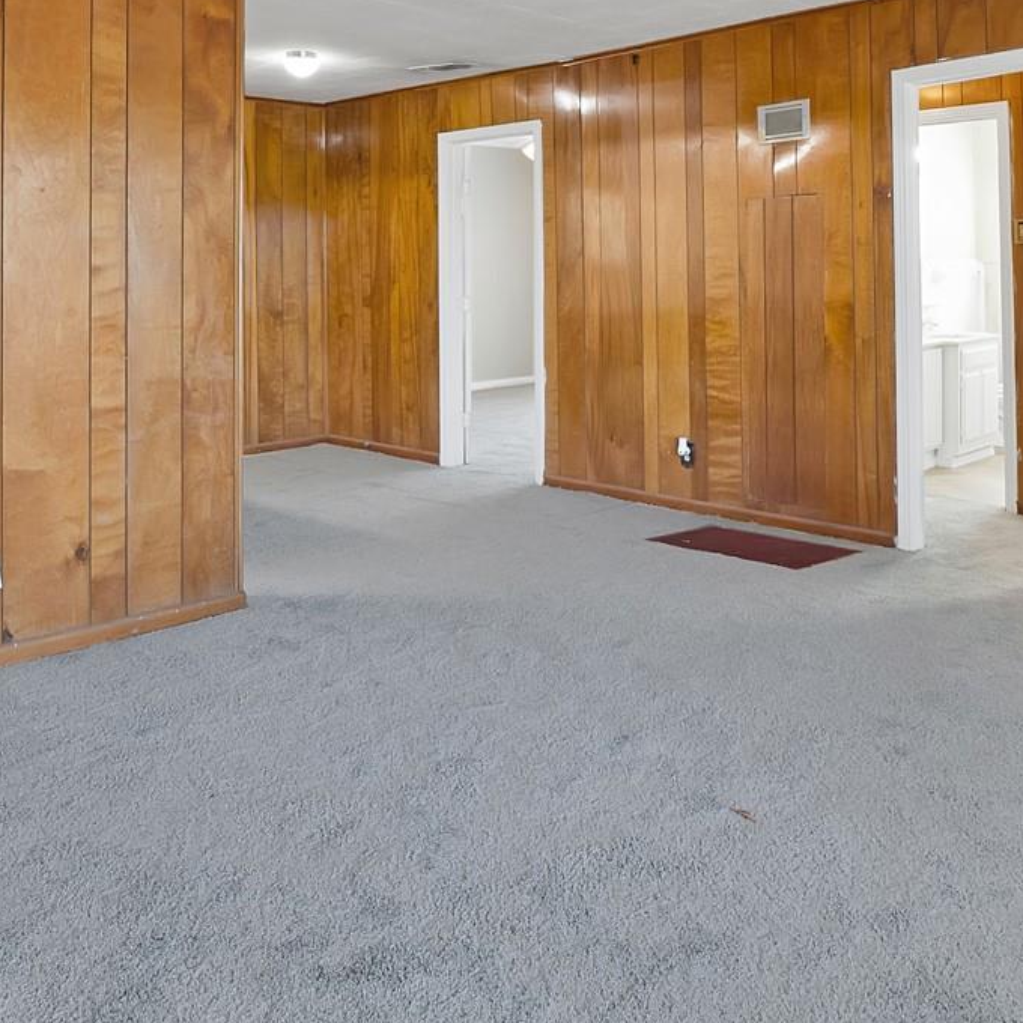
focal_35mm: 30
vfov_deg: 51.7
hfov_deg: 54.0
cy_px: 253
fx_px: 1003
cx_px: 537
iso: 640
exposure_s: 1/2.5
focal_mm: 12
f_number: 9
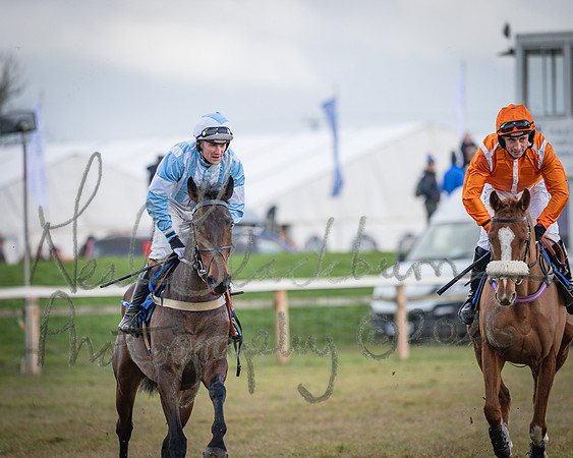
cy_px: 229
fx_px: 7637
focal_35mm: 450
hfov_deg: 4.3
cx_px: 229
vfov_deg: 3.4
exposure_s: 1/1250
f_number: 5
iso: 800
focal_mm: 400
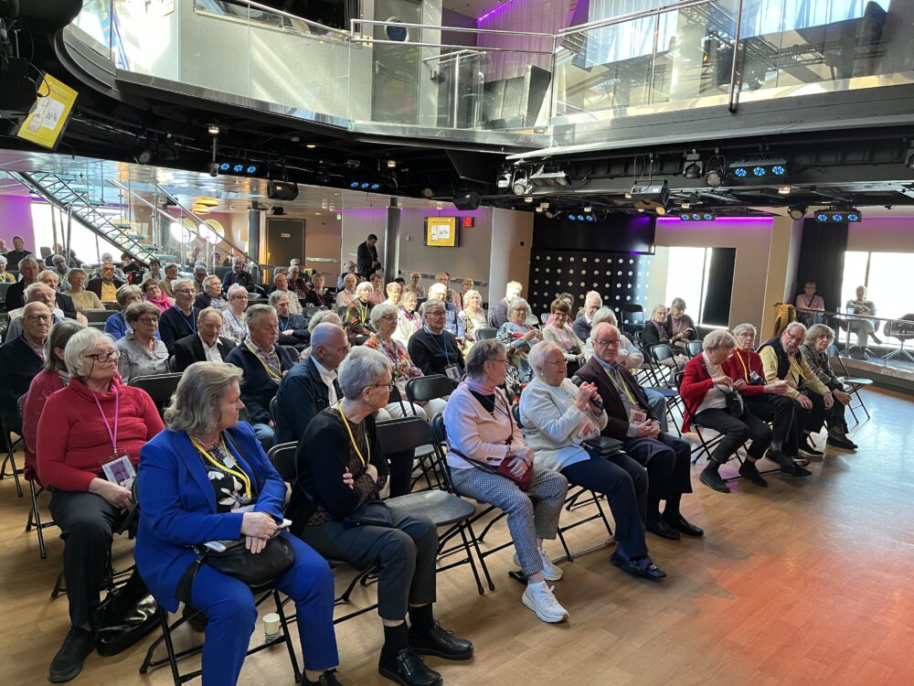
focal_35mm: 26
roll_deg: -3.5
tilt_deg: -7.1
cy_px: 343
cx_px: 457
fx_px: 687
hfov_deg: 67.3
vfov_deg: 53.1
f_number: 1.6
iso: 320
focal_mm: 5.1
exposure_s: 1/50
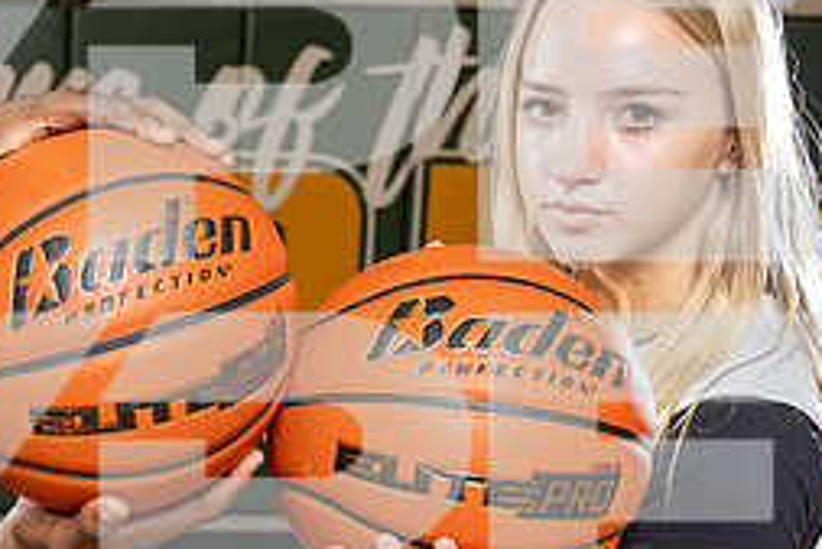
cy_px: 471
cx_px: -16
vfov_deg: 16.9
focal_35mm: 80
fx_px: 1828
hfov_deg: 24.1
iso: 250
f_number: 4
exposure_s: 1/250
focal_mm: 26
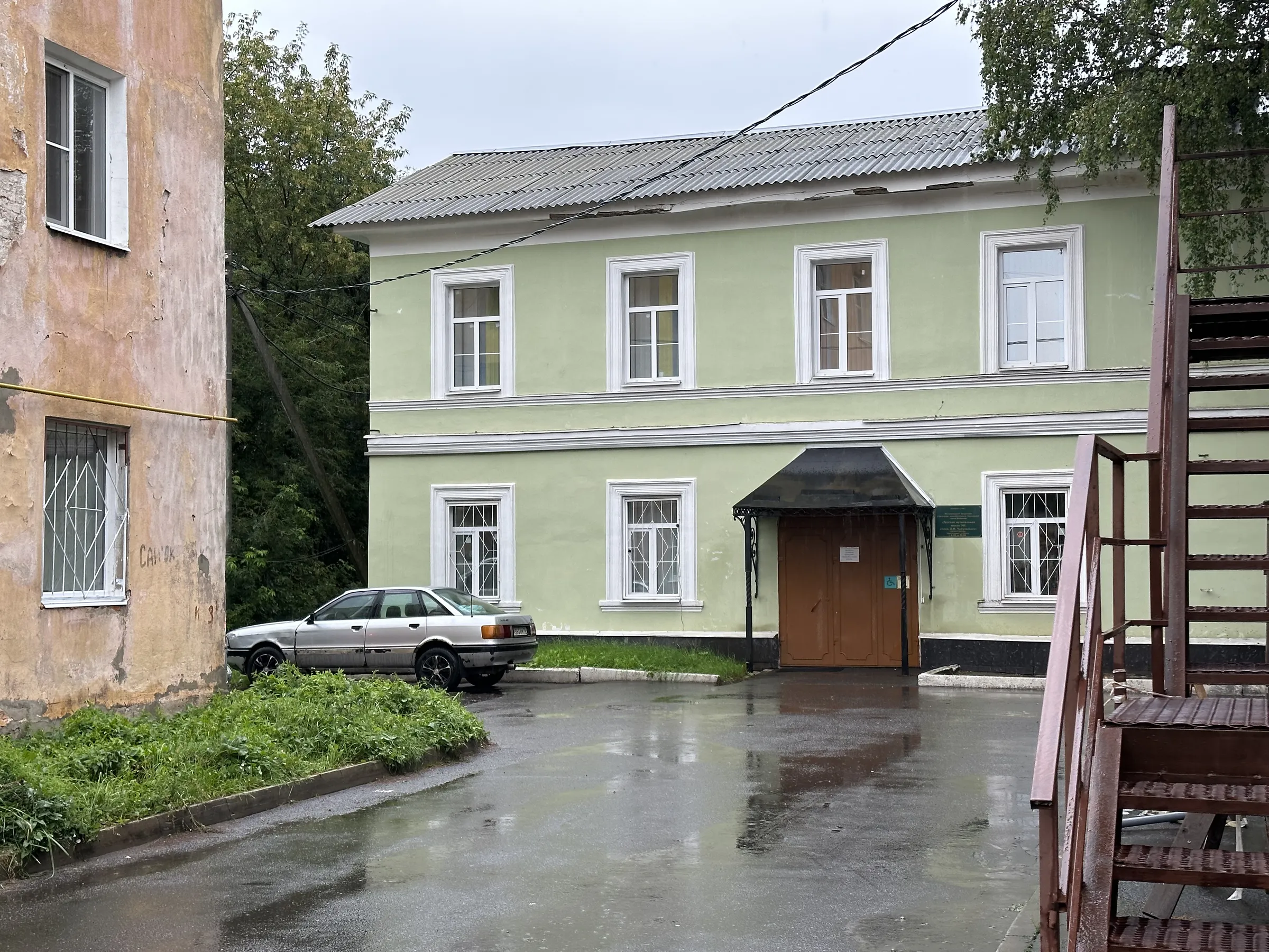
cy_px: 476
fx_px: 1760
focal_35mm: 48
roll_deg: +0.7
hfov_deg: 39.7
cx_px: 634
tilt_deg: +0.9
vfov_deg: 30.3
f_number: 1.78
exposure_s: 1/203
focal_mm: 6.86
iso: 50
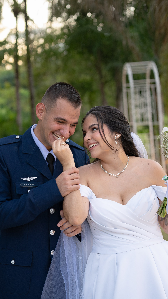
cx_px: 80
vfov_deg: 26.5
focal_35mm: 80
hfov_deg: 15.1
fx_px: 634
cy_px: 149
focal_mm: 50
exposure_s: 1/400
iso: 1000
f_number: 2
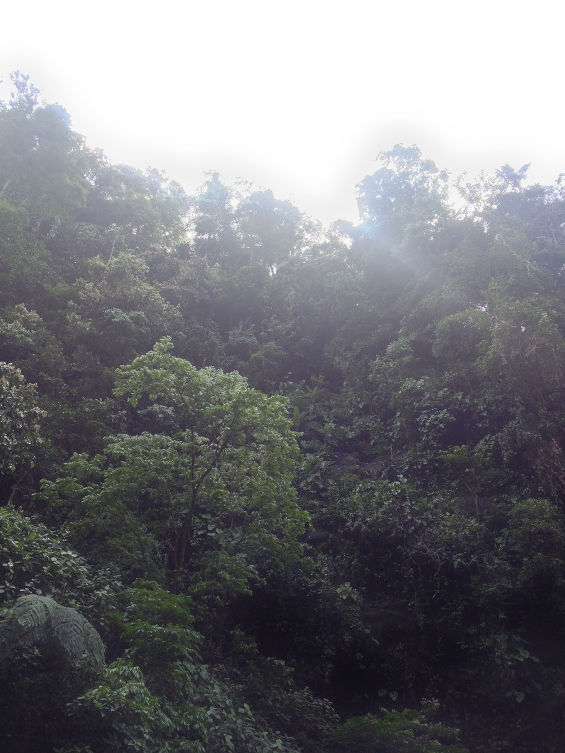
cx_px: 282
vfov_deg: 52.6
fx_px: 762
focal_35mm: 35
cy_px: 376
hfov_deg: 40.7
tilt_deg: +47.9
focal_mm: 4.28
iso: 50
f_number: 2.4
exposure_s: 1/120
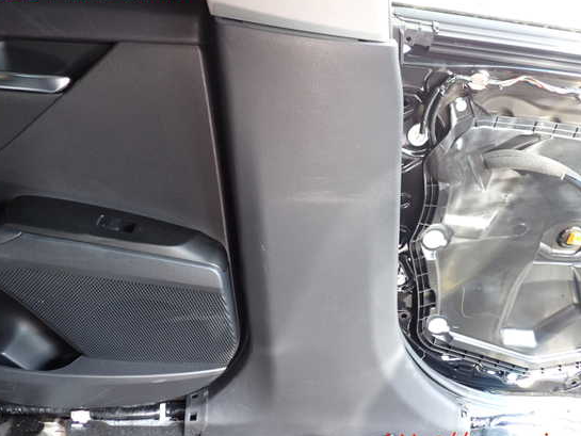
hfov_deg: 55.3
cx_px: 307
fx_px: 554
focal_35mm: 33
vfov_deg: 43.0
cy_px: 217
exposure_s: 1/30
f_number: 2.3
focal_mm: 5.4
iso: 200
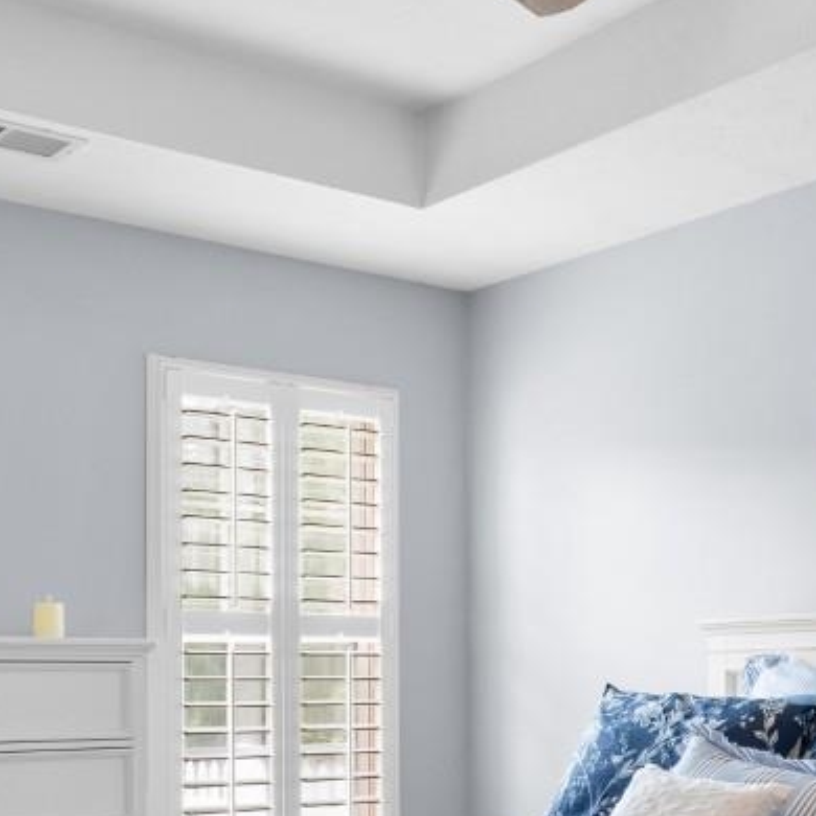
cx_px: 598
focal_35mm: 53
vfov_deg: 31.3
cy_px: 667
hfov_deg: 31.7
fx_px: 1413
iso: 100
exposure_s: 1/4
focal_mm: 10
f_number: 4.5
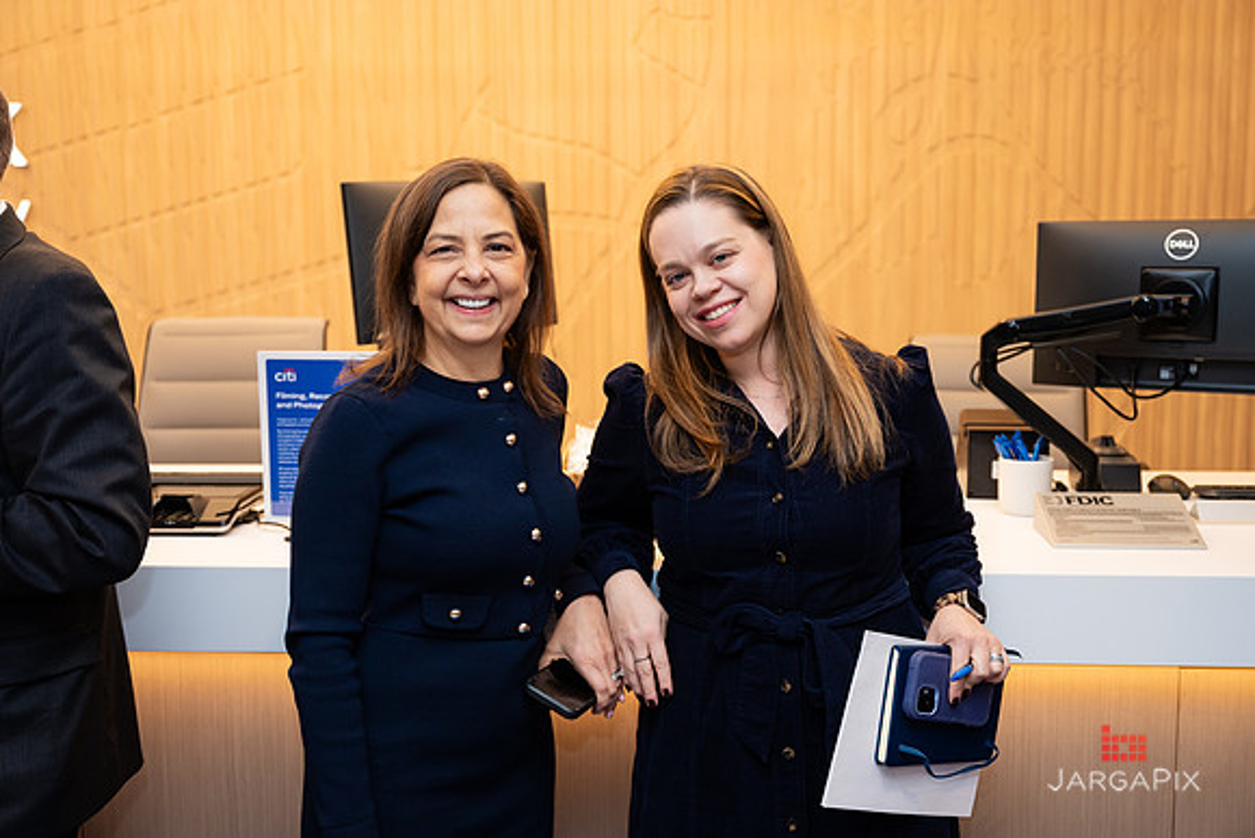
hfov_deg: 47.5
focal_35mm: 41
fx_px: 1427
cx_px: 641
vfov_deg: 32.7
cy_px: 410
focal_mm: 39
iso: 320
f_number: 3.2
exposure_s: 1/200
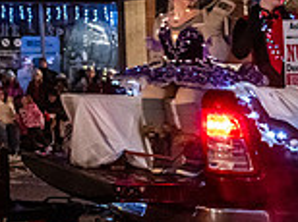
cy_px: 3
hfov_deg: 17.9
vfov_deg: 16.6
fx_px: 748
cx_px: -240
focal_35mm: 87
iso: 5000
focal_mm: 24
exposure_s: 1/200
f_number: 2.8
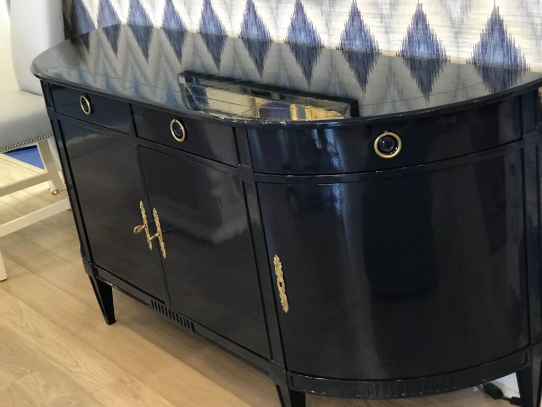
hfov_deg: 33.8
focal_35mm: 57
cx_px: 271
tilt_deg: -20.5
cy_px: 204
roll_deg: +10.0
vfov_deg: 25.7
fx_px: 892
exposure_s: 1/60
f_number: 2.8
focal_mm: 6.6
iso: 500
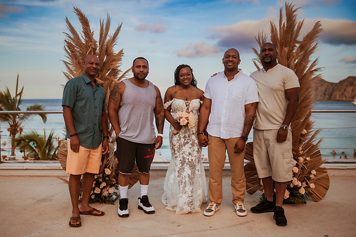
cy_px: 125
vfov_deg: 36.0
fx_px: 365
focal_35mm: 37
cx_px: 174
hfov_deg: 52.0
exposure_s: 1/6400
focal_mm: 35
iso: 250
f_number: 1.6
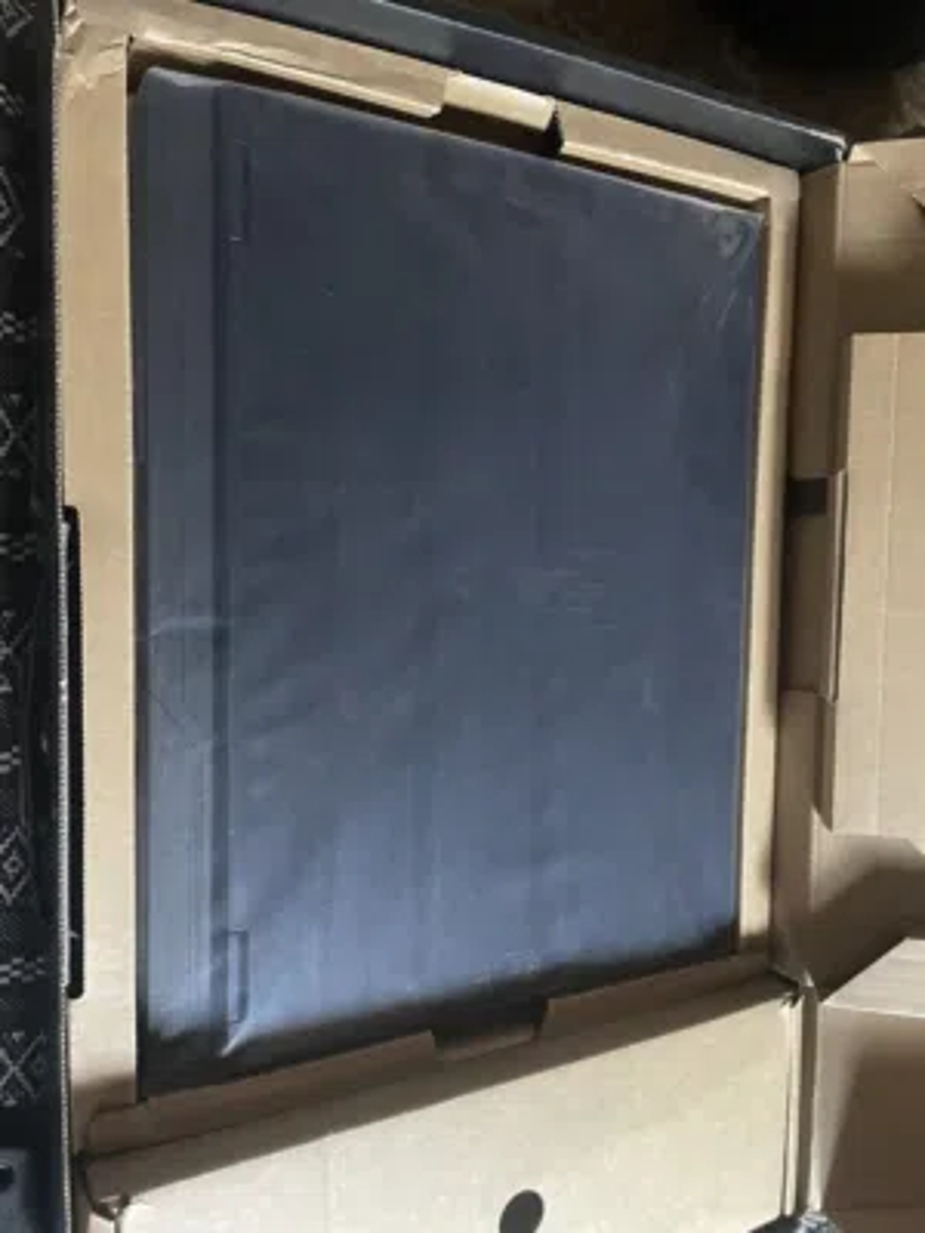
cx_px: 462
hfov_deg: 53.1
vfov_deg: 67.3
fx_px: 926
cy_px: 616
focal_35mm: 26
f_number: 1.6
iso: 1000
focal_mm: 4.2
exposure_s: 1/30
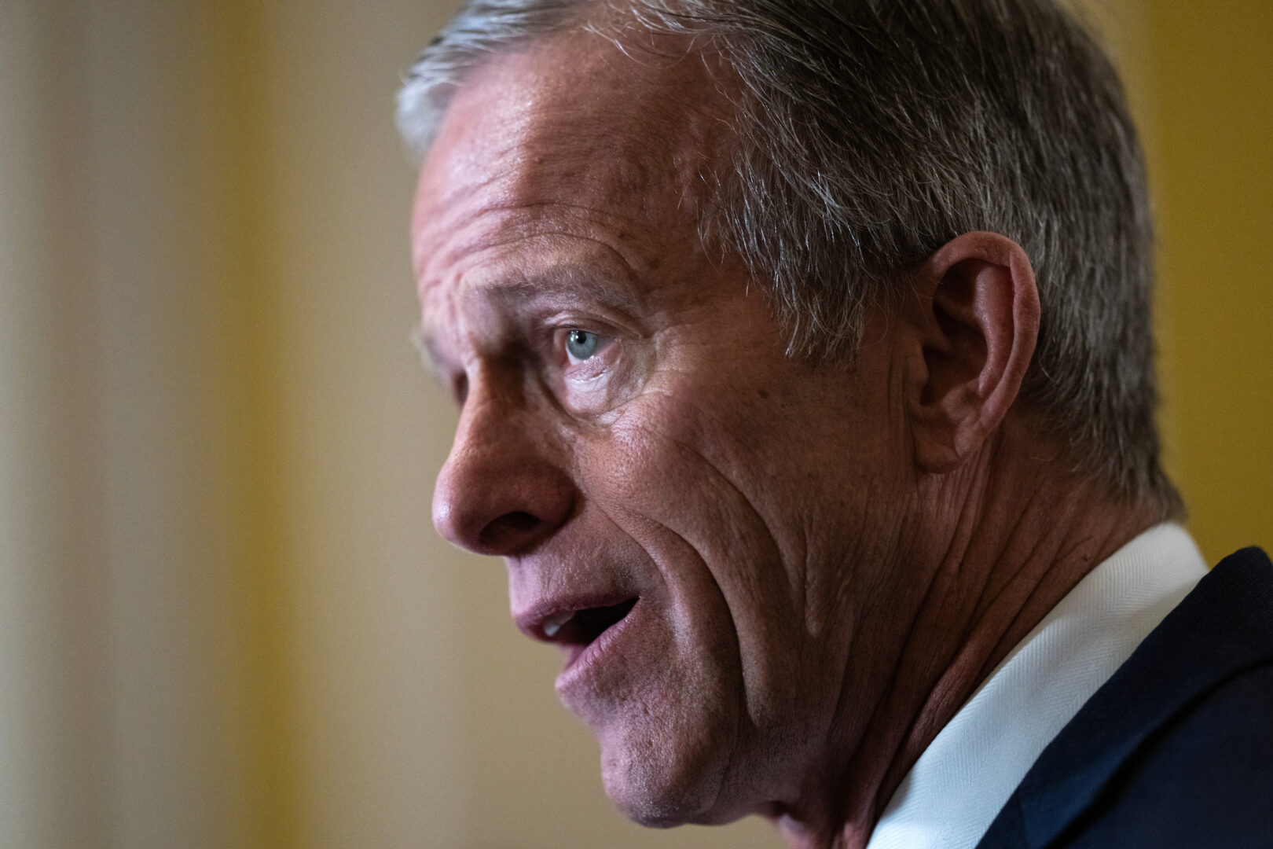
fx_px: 4773
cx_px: 636
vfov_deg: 10.2
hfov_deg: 15.2
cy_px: 424
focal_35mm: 135
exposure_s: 1/400
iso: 3200
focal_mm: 135
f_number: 1.8
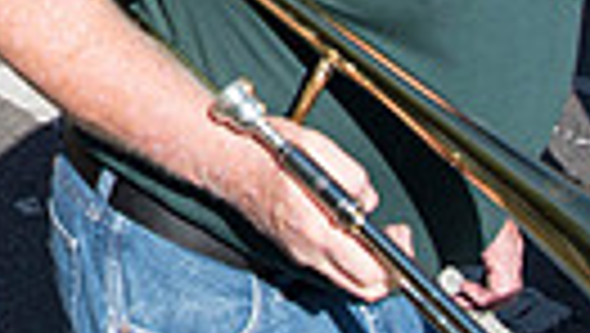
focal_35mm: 111
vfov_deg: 9.8
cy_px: -439
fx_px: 1738
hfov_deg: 17.3
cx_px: -306
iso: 250
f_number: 4.5
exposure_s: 1/1600
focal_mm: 24
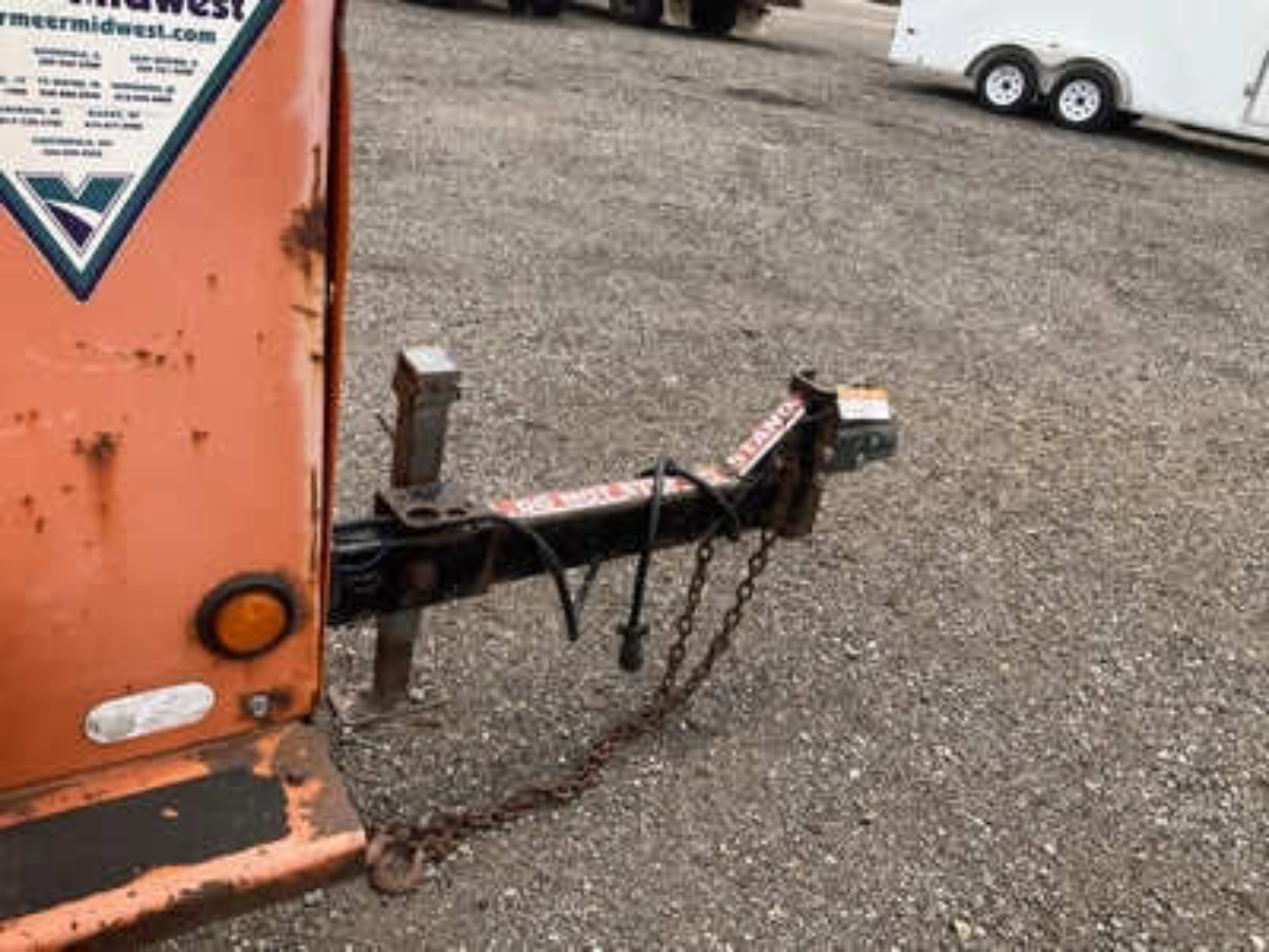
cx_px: 634
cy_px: 476
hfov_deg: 61.7
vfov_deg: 48.2
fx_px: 1063
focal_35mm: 29
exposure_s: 1/1221
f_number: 1.8
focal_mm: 3
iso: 25
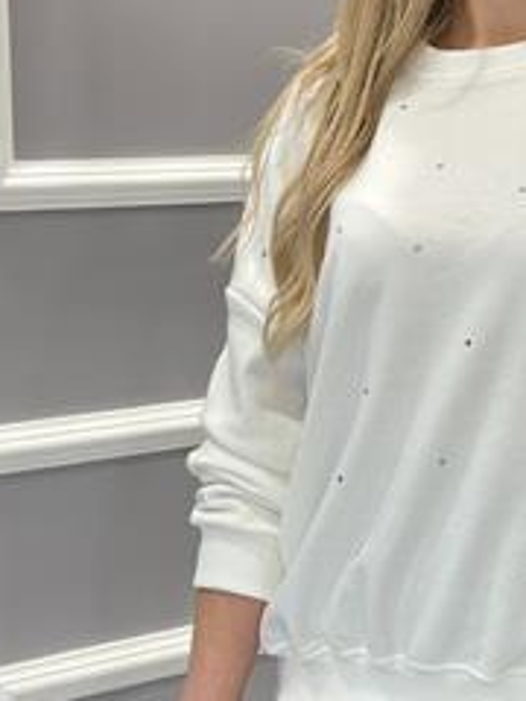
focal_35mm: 104
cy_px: 362
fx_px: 2107
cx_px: 497
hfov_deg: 14.1
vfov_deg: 18.9
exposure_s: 1/100
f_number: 1.78
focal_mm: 6.86
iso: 160
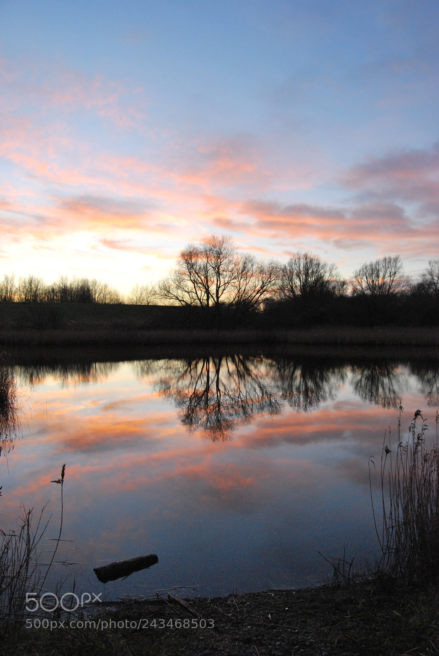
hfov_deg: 48.0
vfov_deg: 67.3
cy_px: 328
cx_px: 220
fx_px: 492
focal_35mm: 27
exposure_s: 1/125
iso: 800
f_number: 7.1
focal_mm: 18
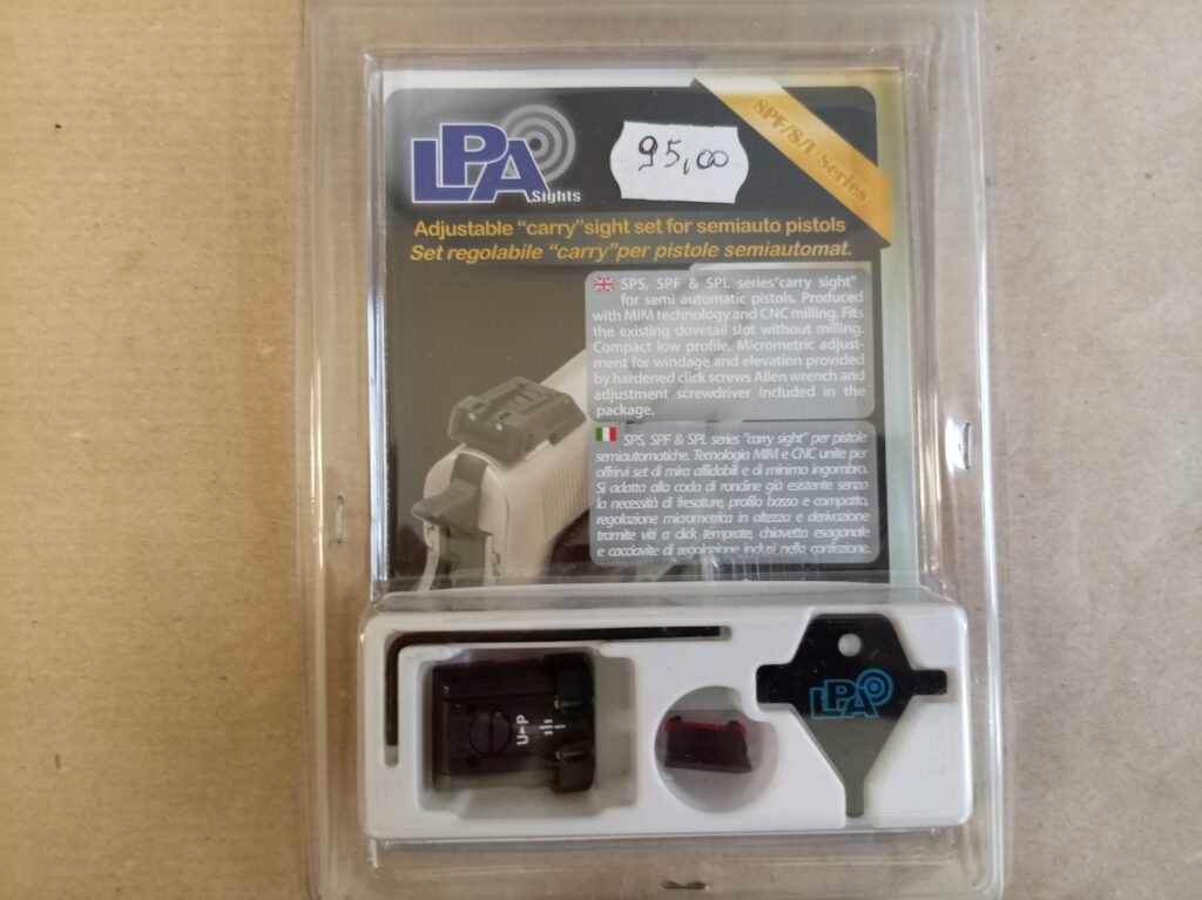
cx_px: 601
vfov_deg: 54.8
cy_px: 450
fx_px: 868
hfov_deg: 69.4
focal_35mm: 25
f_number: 1.8
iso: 621
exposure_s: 1/25
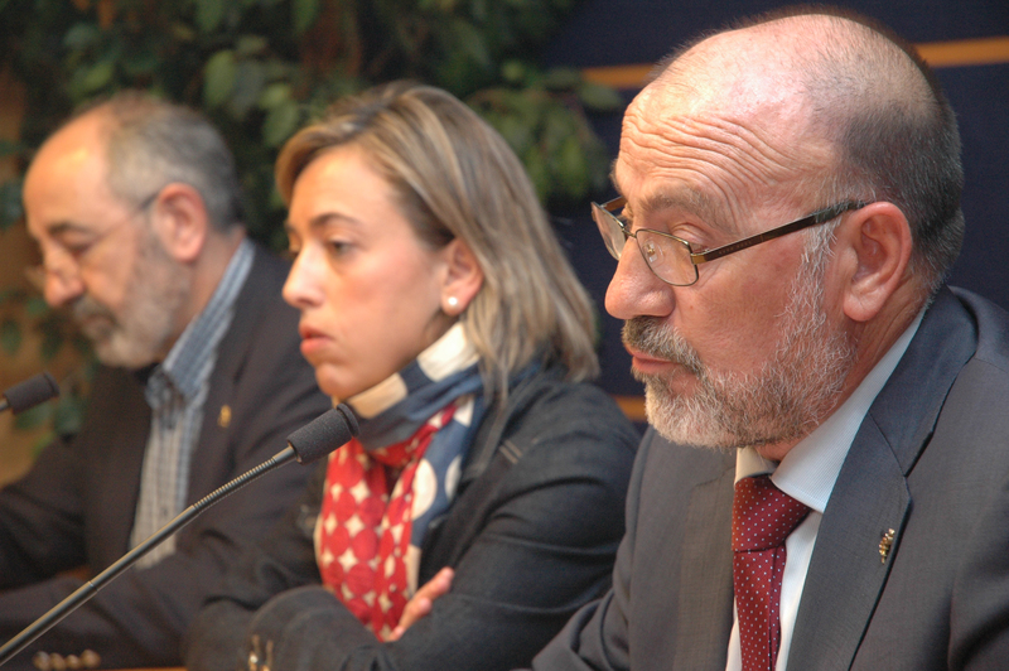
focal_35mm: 105
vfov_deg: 13.0
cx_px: 504
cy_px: 336
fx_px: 2940
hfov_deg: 19.5
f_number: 5
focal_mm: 70
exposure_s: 1/60
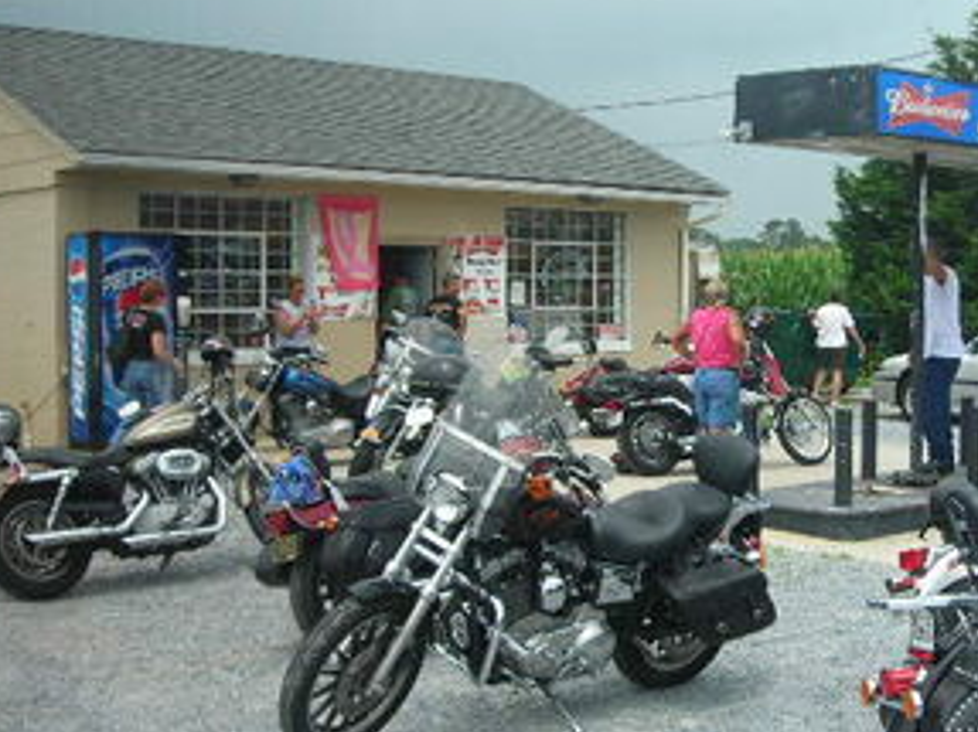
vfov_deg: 27.5
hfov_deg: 35.9
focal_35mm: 53
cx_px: 637
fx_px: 1497
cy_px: 347
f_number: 6.4
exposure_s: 1/169
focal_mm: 6.3
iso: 50
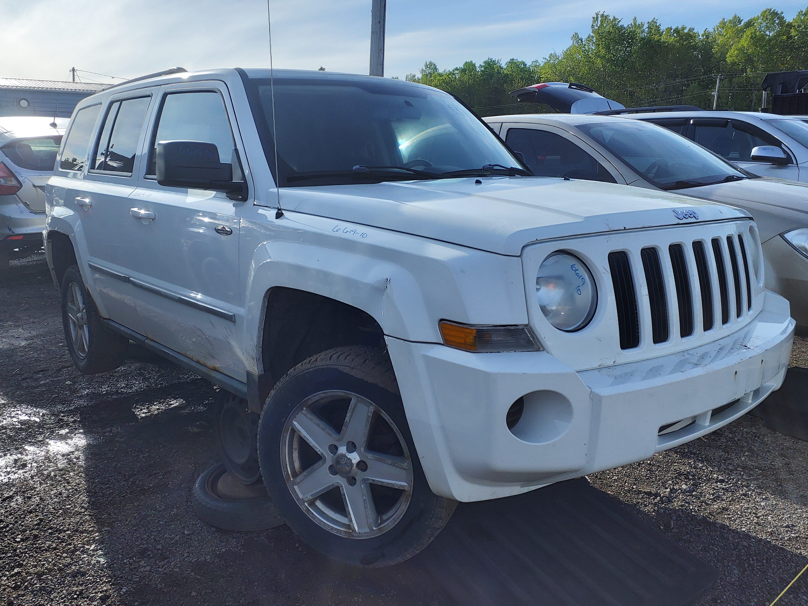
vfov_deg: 51.3
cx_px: 391
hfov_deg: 65.3
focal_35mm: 27
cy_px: 294
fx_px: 630
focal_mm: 3.58
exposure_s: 1/590
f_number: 1.9
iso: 40
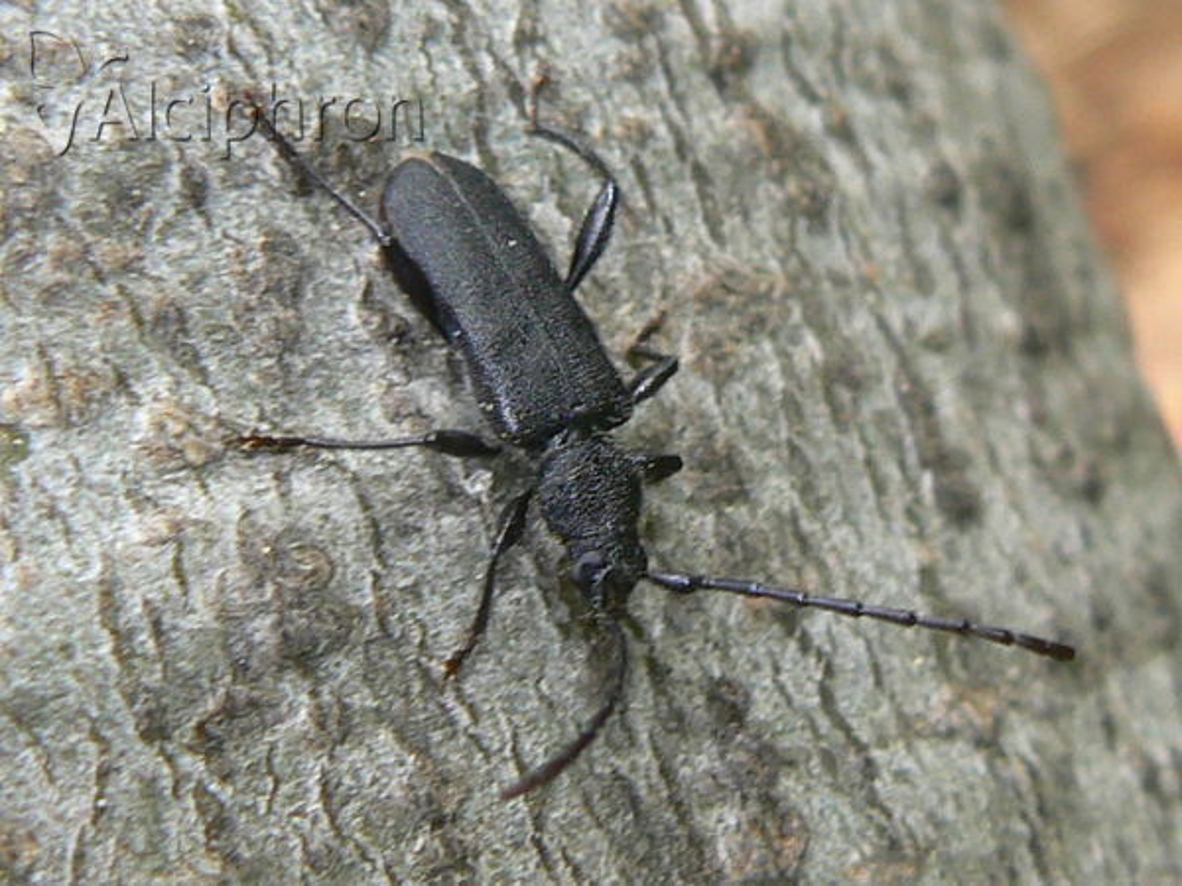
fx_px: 1229
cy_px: 443
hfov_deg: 51.4
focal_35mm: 36
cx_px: 591
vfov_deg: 39.7
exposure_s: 1/100
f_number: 4.5
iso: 80
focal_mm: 6
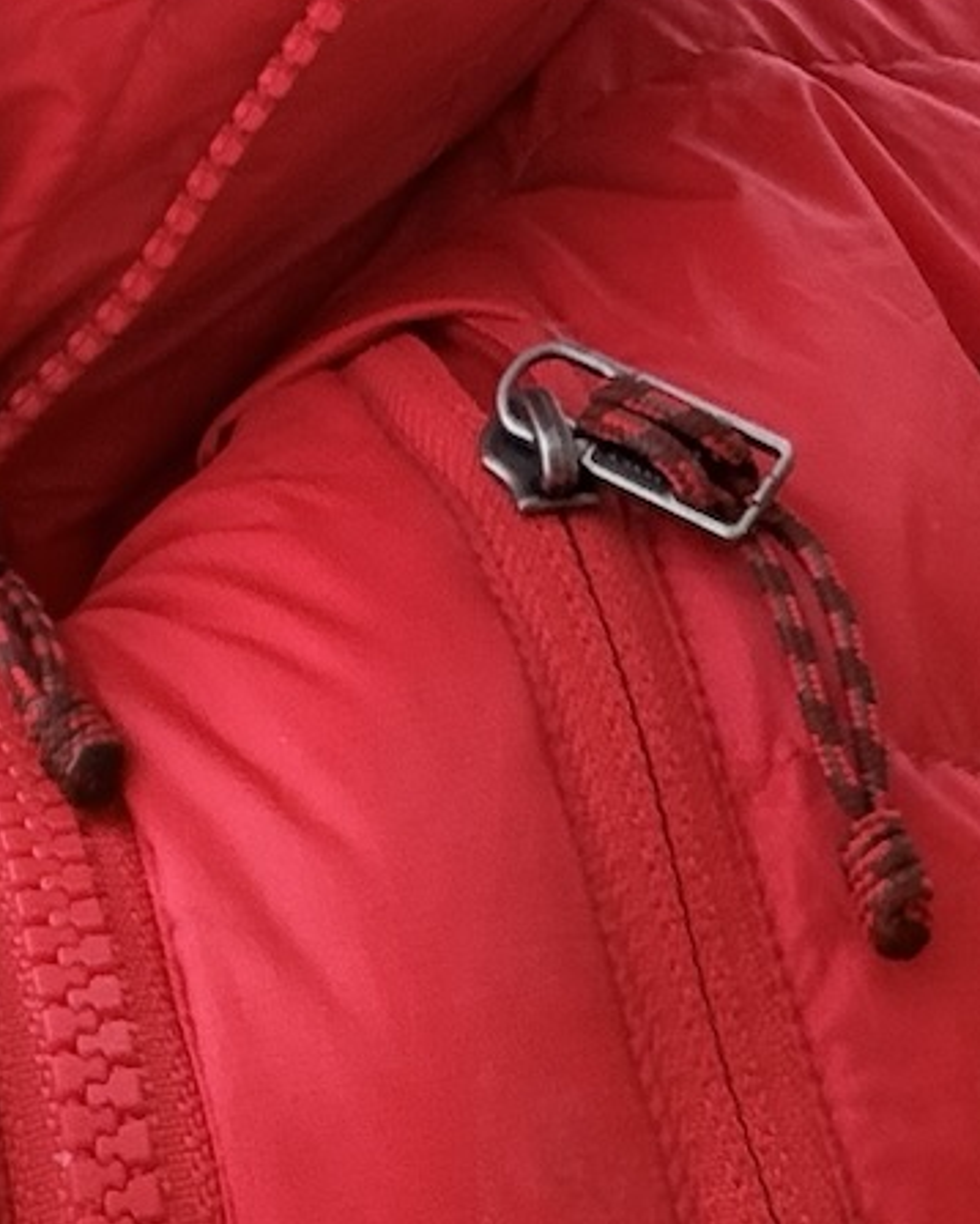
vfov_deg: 13.1
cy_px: -1071
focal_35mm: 131
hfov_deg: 11.7
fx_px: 4746
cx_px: 205
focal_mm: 2.71
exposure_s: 1/198
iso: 40
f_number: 1.9
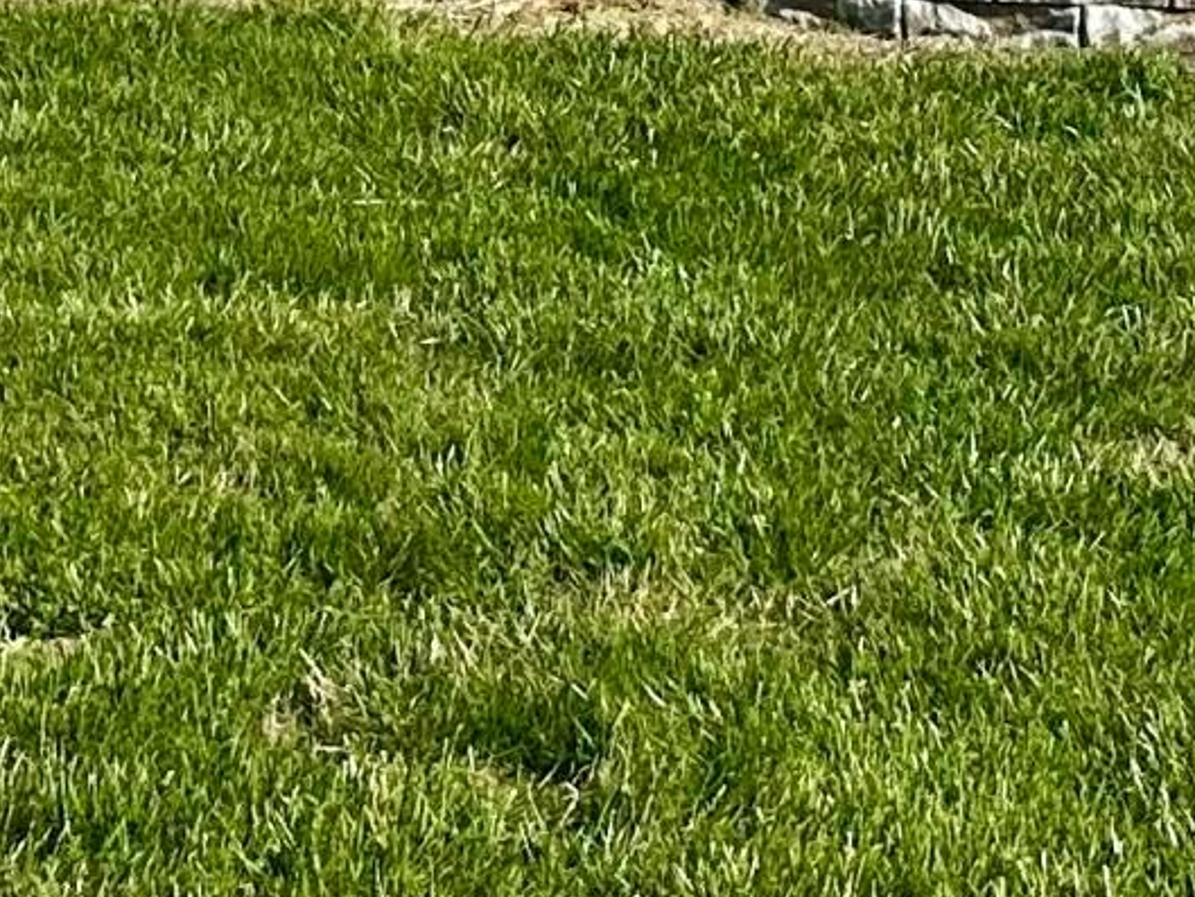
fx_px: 4696
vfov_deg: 9.9
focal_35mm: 136
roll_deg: -0.5
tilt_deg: +5.3
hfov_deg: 14.5
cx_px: 352
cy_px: -1082
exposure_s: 1/5848
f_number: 1.78
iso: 80
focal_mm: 6.86
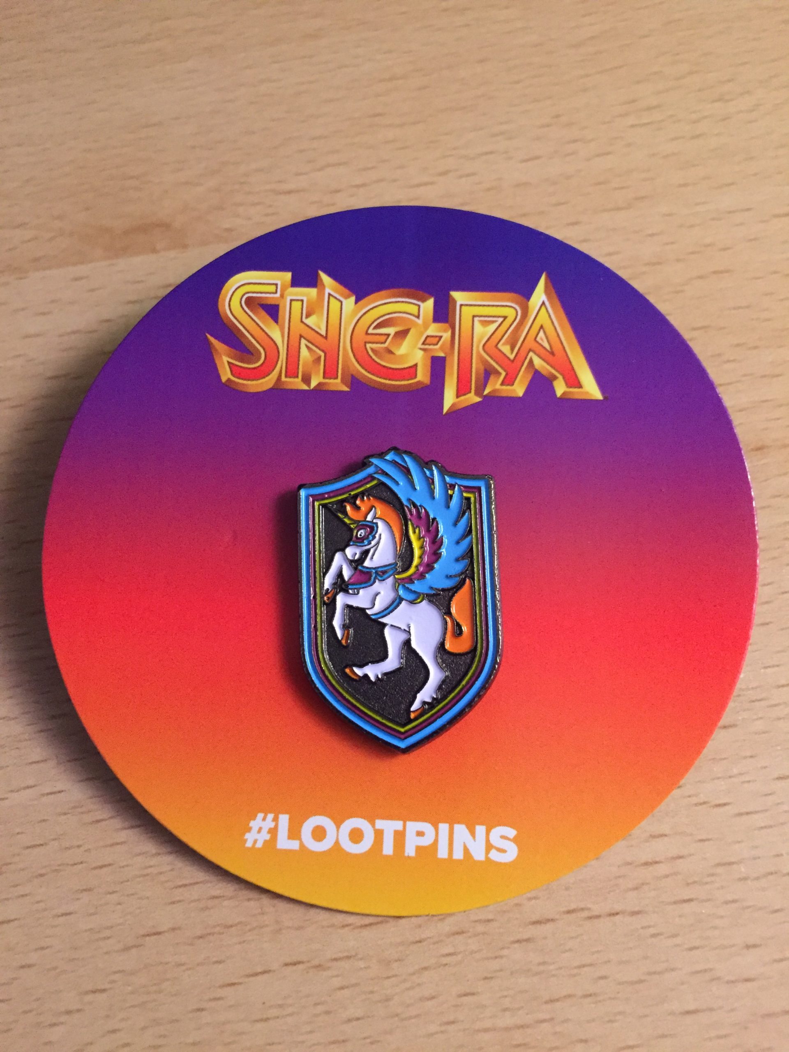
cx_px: 394
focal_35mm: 29
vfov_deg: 61.7
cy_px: 526
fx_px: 881
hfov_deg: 48.2
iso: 400
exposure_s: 1/17
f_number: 2.2
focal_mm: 4.15
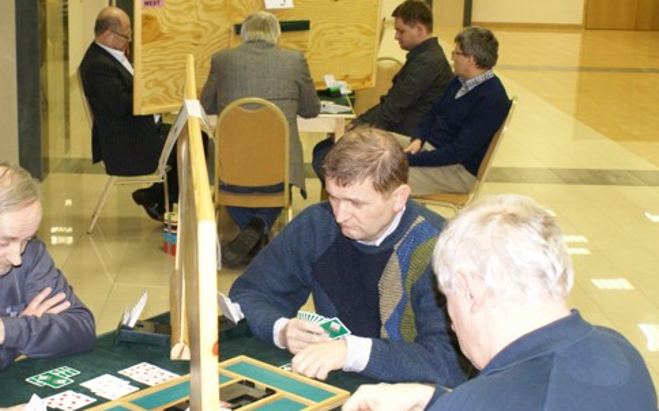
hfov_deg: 32.7
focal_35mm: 62
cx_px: 219
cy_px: 267
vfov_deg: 20.9
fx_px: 1113
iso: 800
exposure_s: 1/20
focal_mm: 28
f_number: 5.6
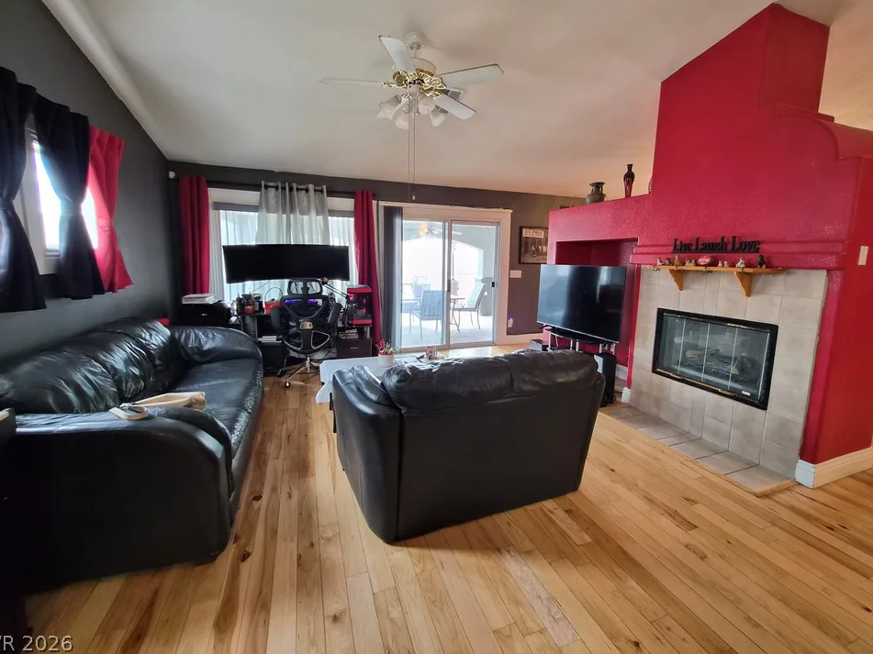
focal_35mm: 14
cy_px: 306
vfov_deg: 85.6
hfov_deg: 102.1
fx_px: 353
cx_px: 442
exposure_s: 1/60
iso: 250
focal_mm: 1.7
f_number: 2.2
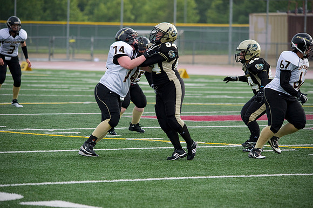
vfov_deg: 5.1
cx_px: 156
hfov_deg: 7.6
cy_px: 104
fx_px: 2346
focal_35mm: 270
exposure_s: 1/1000
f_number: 5.6
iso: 1400
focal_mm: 270
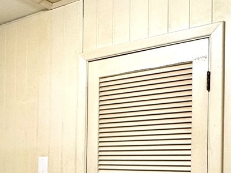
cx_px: -46
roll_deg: -1.2
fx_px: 374
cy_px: 161
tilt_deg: -0.4
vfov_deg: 25.2
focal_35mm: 56
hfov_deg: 29.5
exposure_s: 1/60
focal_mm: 2.22
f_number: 2.2
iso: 160
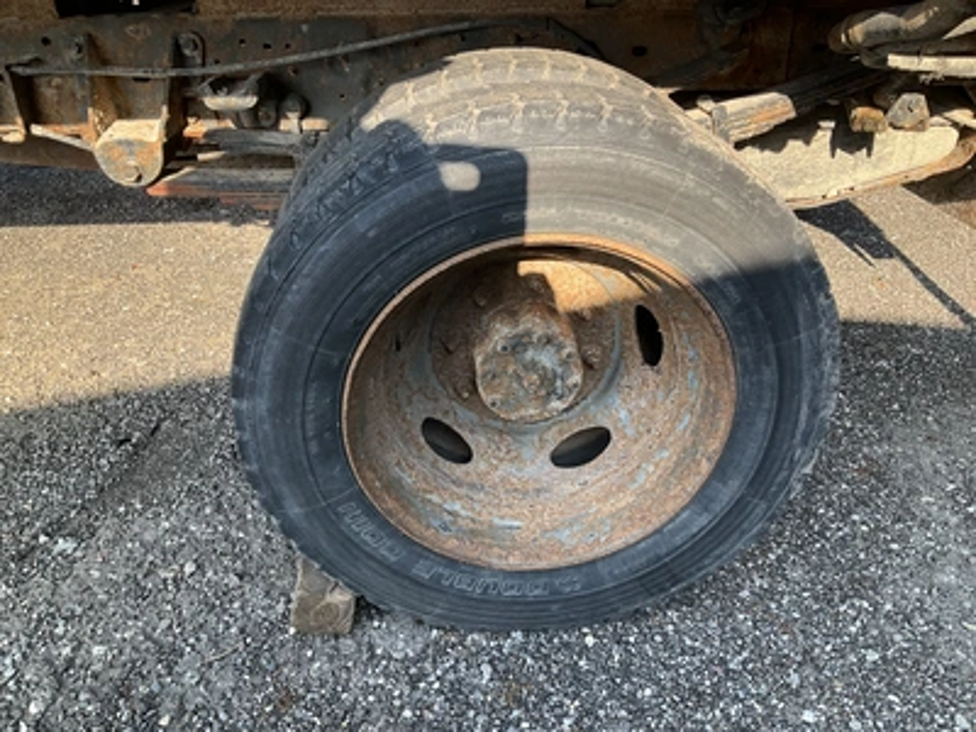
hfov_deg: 61.7
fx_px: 818
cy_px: 366
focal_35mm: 29
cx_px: 488
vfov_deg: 48.2
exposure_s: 1/222
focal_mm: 3
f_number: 1.8
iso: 20
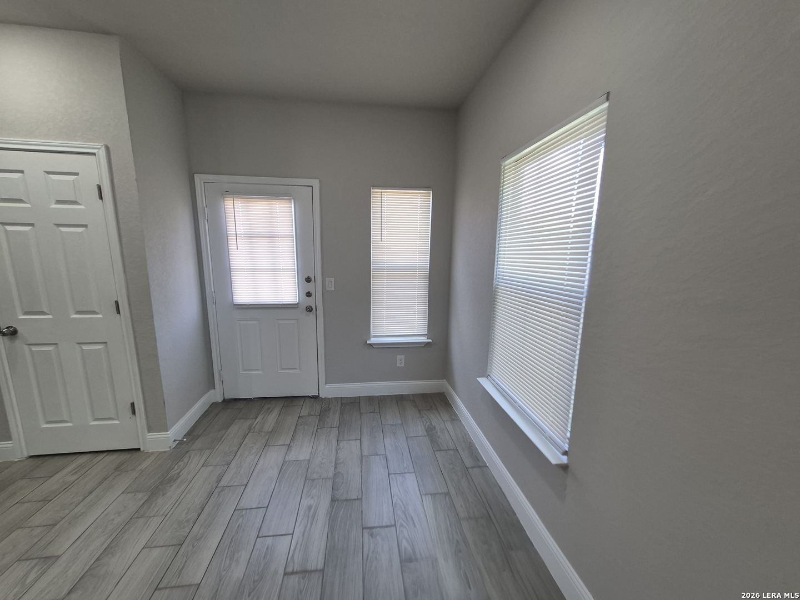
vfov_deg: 89.9
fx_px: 300
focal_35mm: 13
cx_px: 400
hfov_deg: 106.2
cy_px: 300
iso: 64
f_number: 2.2
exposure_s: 1/60
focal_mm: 1.74
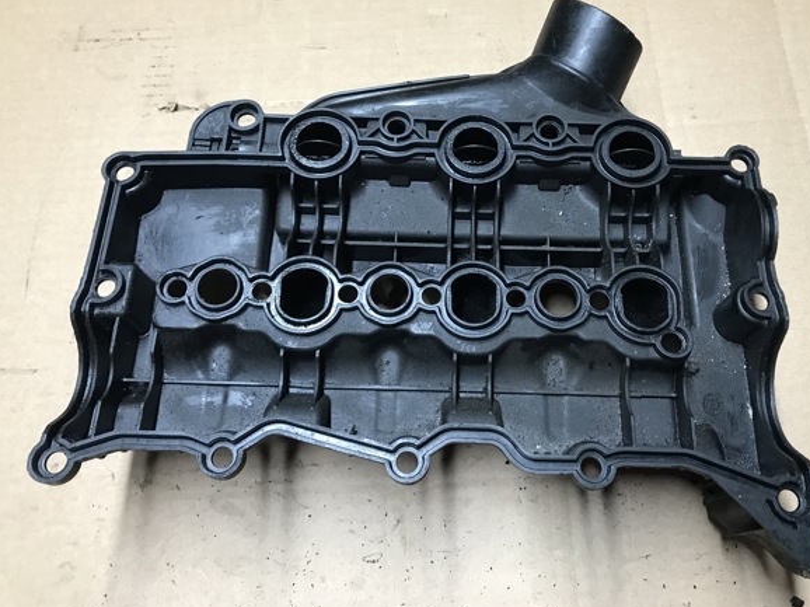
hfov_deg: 58.2
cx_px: 447
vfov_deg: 45.4
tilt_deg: -68.8
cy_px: 278
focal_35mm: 31
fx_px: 725
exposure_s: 1/17
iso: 50
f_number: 1.8
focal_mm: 3.99
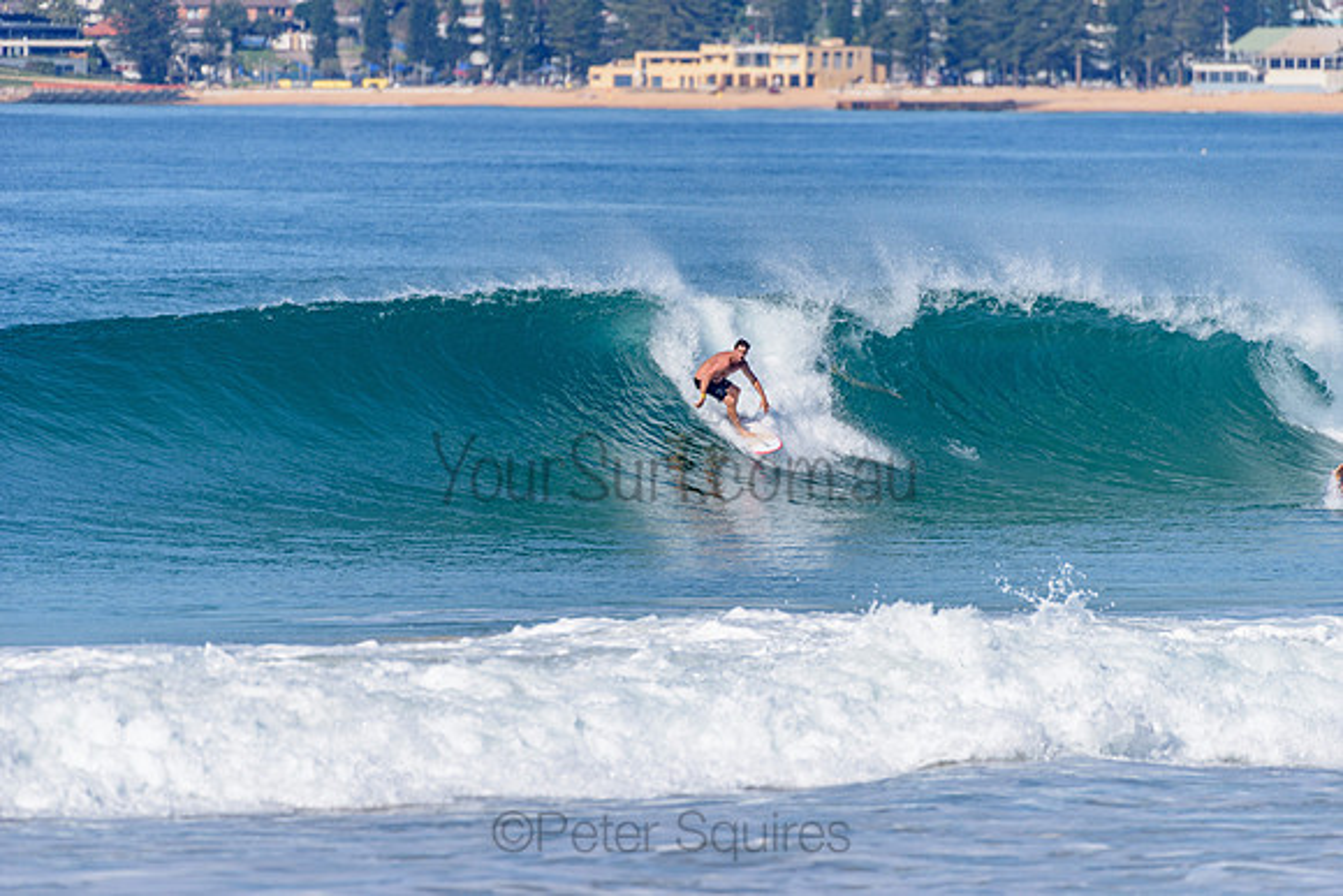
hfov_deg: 4.1
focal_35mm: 500
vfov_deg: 2.8
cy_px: 448
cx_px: 672
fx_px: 18656
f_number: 5.6
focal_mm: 500
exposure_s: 1/2000
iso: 110
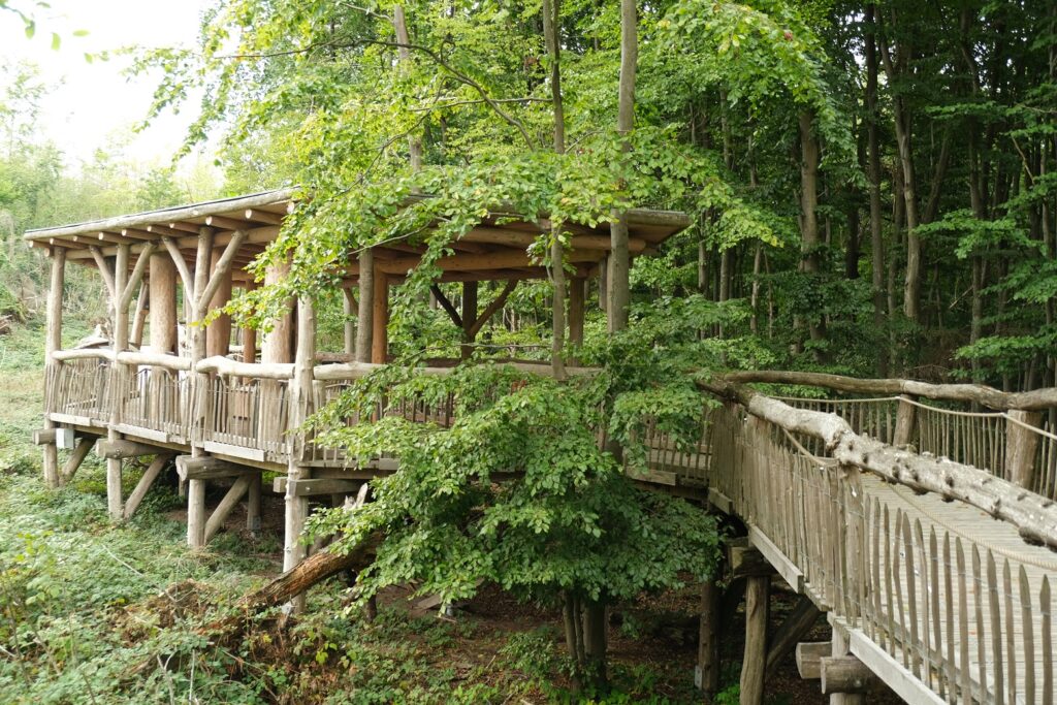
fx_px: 1028
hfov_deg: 54.4
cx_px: 528
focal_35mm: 35
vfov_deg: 37.9
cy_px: 352
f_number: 3.2
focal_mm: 23.3
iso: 200
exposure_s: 1/14
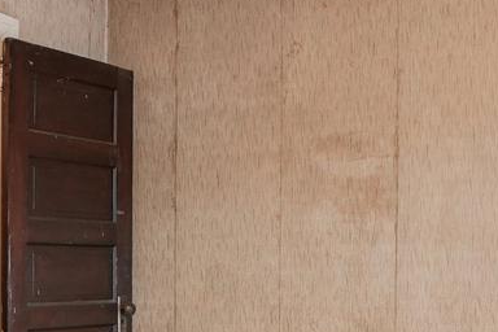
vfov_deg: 22.1
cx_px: 316
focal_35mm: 60
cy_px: 302
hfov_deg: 33.2
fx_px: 830
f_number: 8
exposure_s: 1
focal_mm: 16
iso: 800
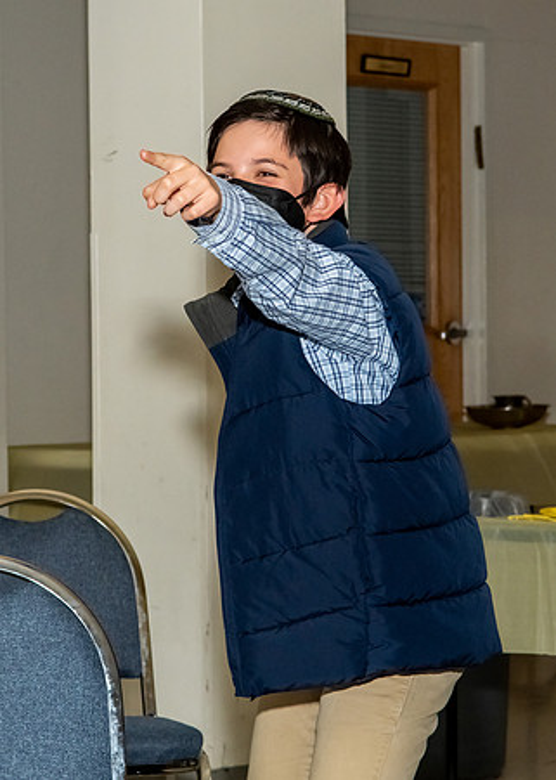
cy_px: 367
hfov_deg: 9.8
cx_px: 299
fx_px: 3256
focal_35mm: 147
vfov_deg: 13.7
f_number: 7.1
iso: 500
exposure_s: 1/250
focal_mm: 55
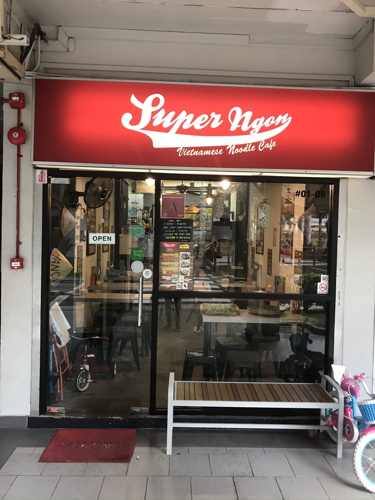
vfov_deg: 63.4
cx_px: 188
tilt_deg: -0.3
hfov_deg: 49.7
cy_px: 250
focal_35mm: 28
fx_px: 404
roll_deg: -0.9
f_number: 1.8
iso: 40
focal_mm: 3.99
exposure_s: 1/25
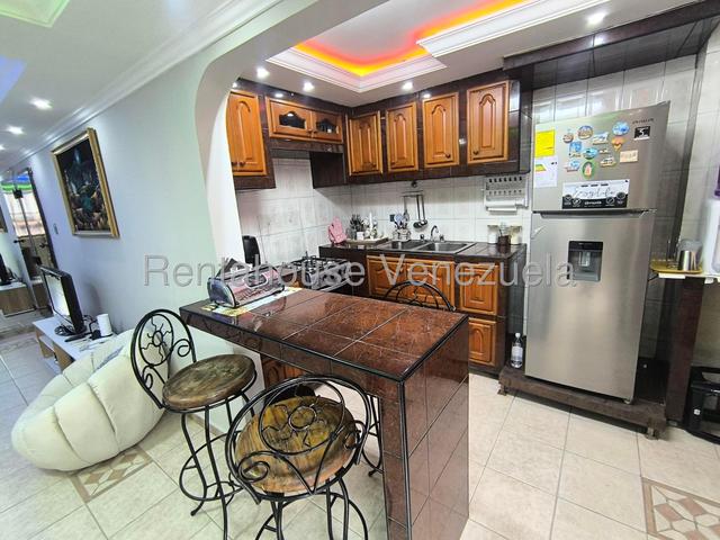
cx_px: 360
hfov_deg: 94.5
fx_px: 333
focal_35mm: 16
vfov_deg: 78.1
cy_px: 270
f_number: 2.2
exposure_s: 1/50
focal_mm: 1.65
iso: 200
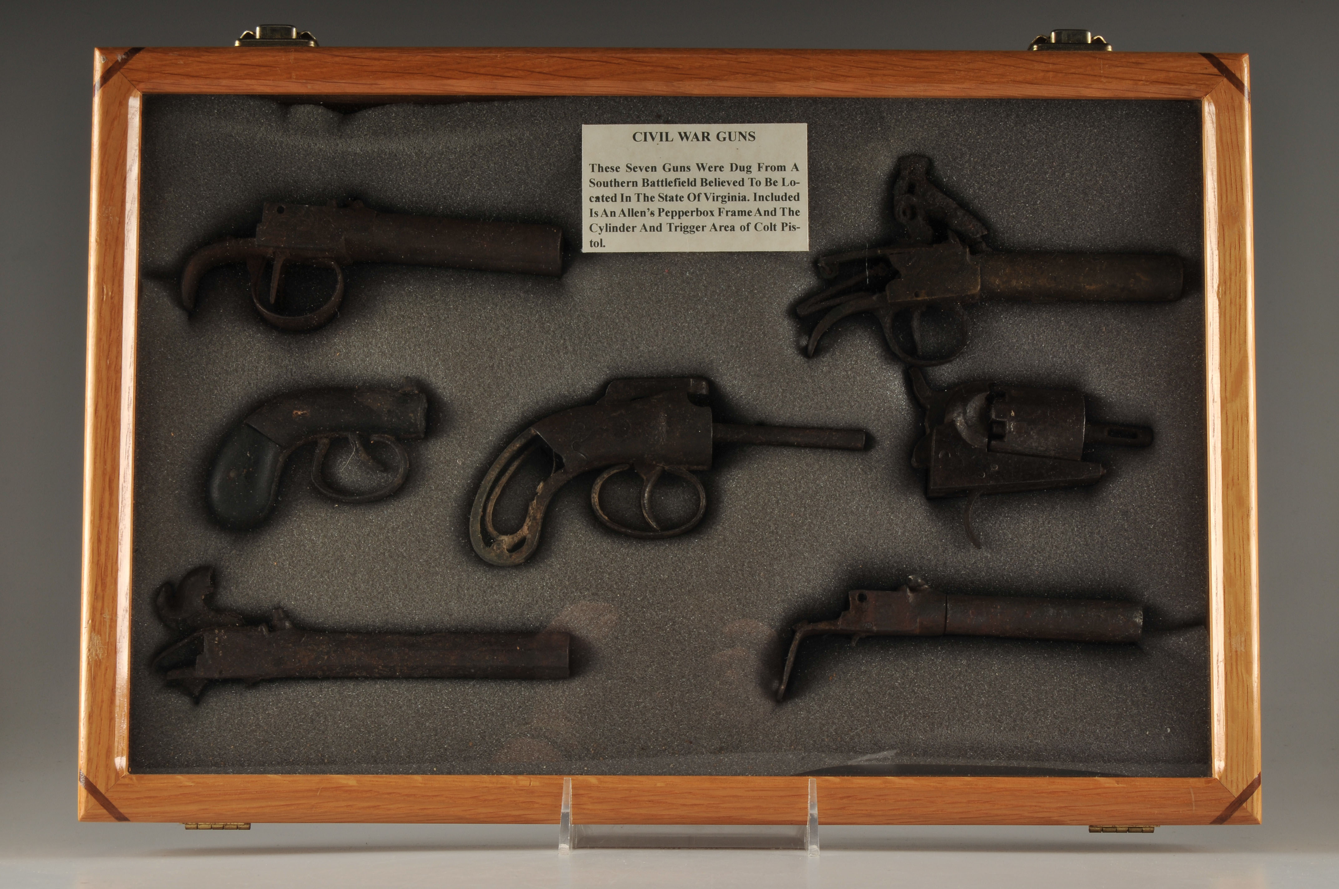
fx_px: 2786
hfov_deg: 27.0
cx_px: 670
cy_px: 444
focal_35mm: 75
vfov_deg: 18.1
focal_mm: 50
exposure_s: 1/250
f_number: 18
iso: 100
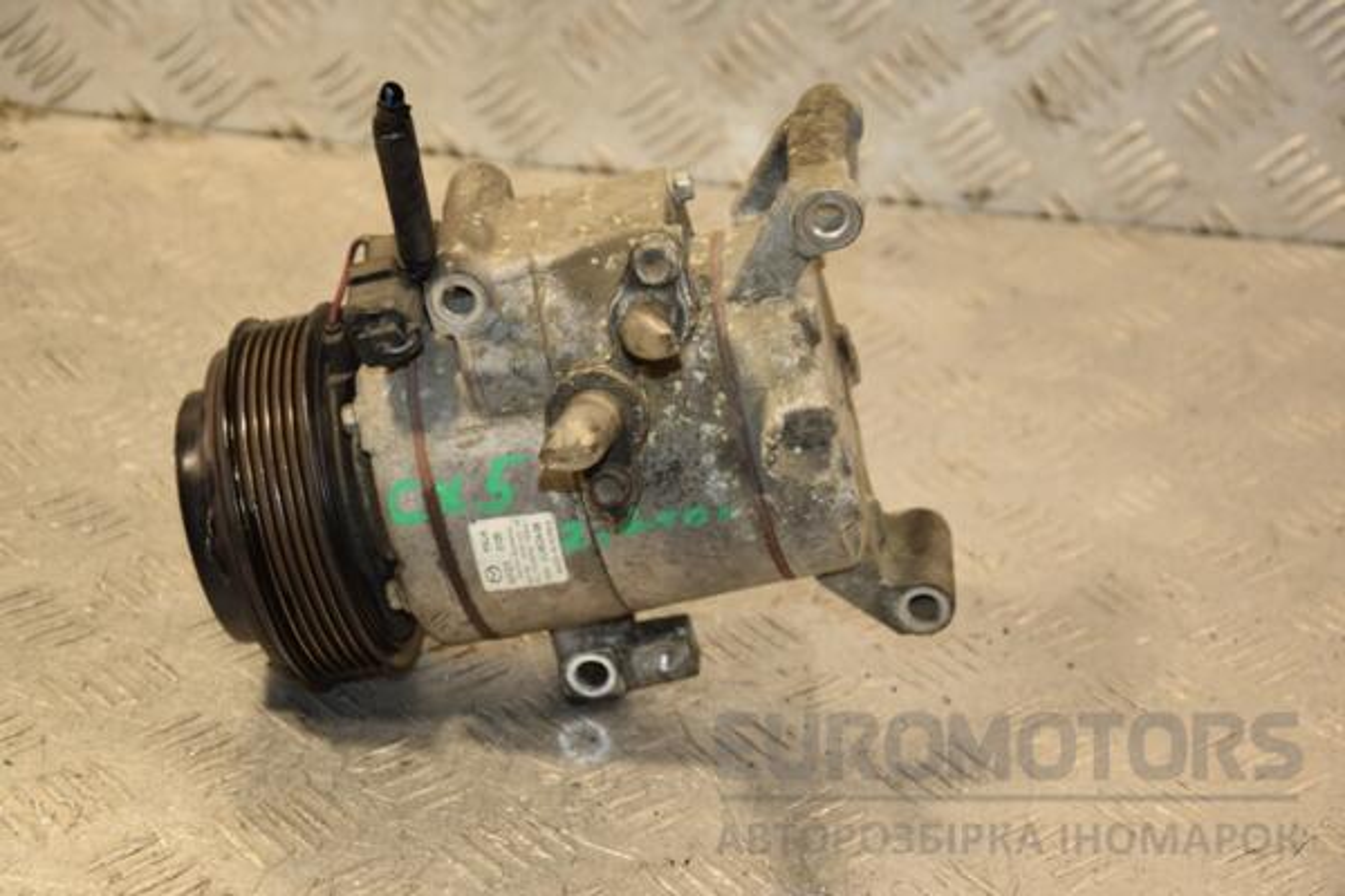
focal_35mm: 93
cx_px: 672
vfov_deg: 14.7
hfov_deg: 21.9
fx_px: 3474
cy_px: 448
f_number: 5.3
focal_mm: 62
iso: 800
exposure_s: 1/125
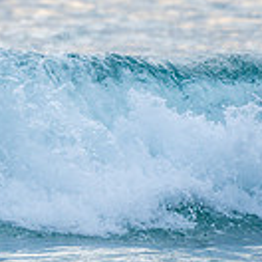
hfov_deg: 0.9
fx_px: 15987
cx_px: -298
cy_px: 110
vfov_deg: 0.9
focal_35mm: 1867
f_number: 5.6
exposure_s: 1/800
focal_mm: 500
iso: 250
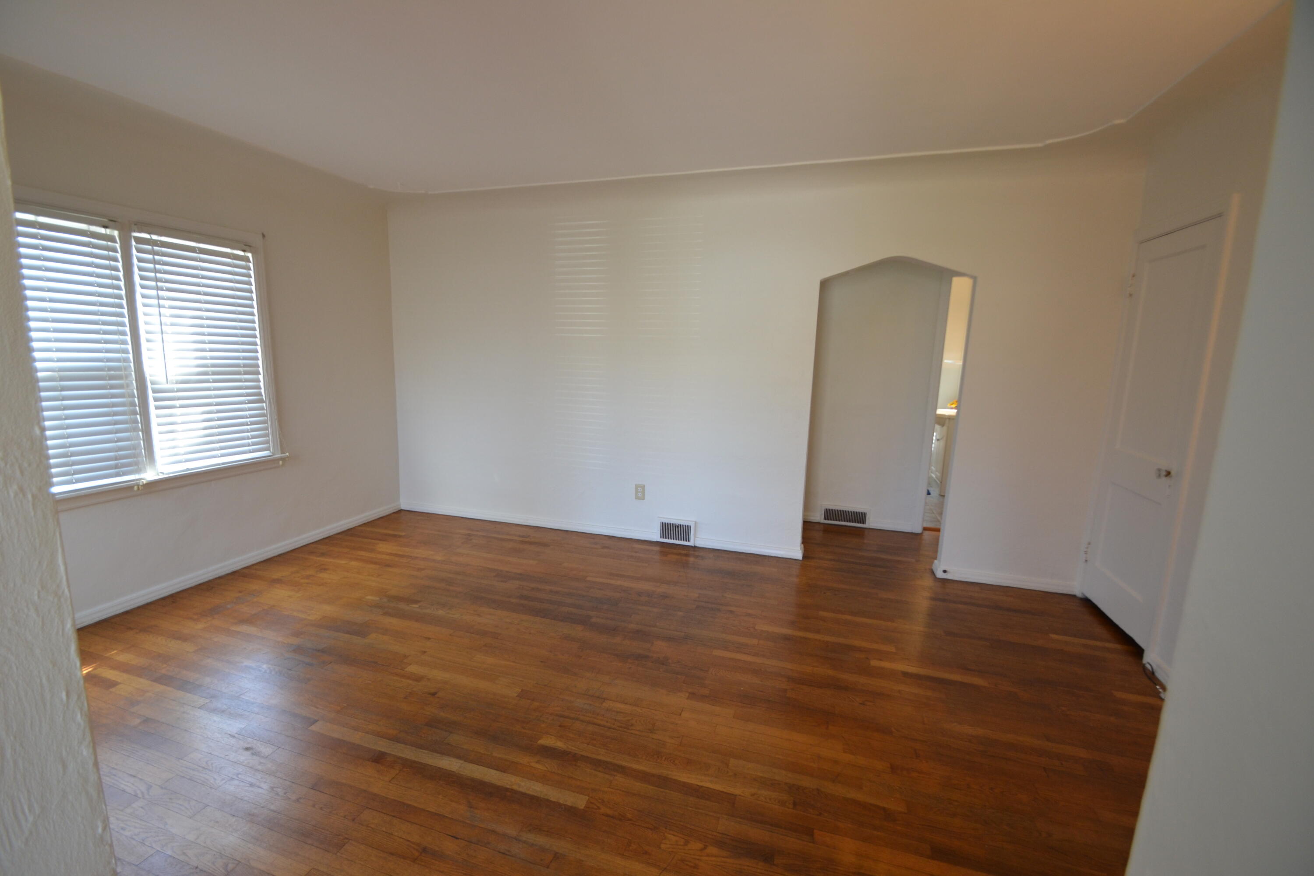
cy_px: 438
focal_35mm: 15
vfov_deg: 77.3
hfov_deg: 100.4
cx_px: 657
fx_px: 547
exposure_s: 1/60
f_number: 3.5
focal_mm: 10
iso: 400
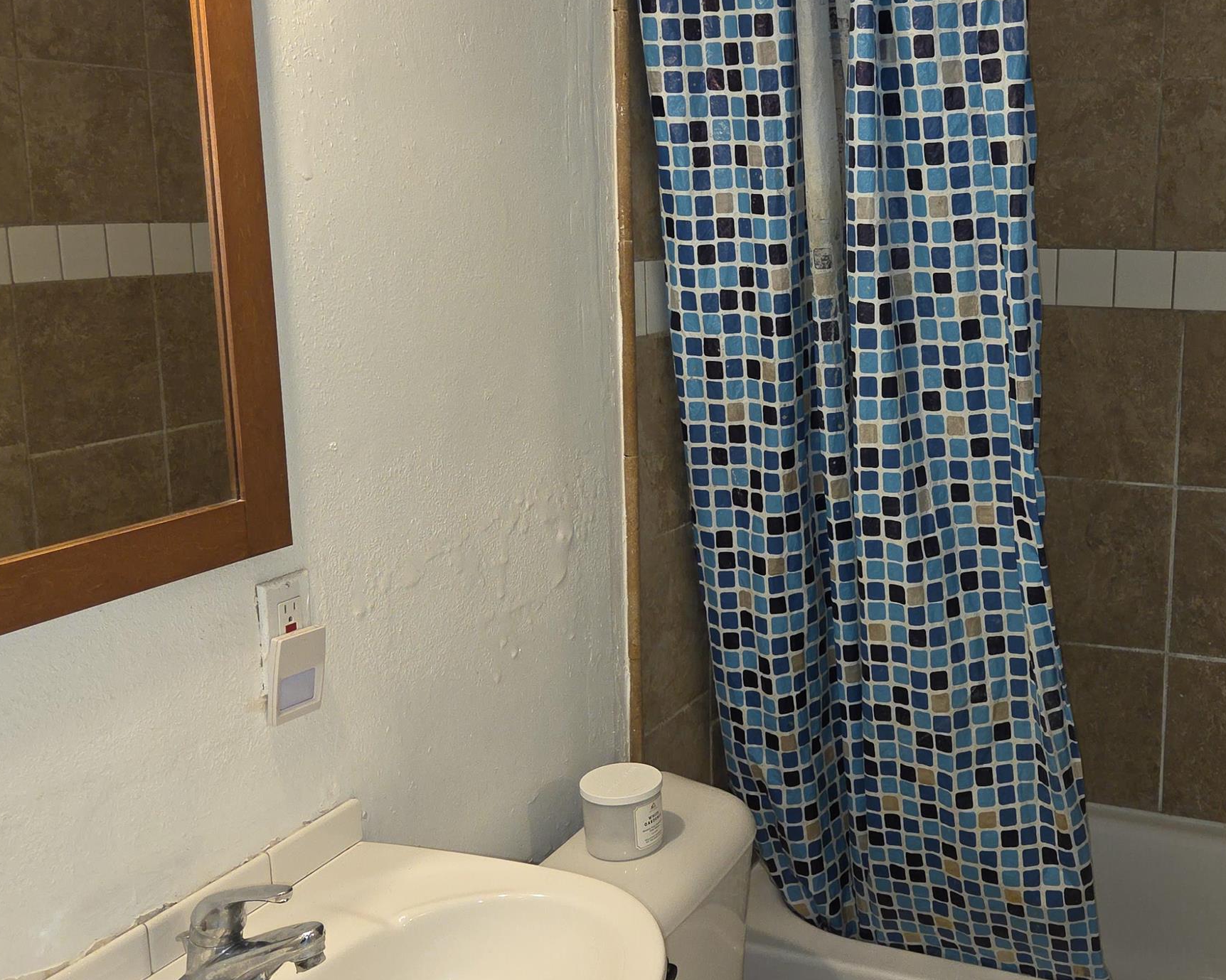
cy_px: 492
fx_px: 1451
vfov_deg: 37.3
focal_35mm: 40
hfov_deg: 44.9
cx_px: 846
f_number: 1.8
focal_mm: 5.4
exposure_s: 1/60
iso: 125
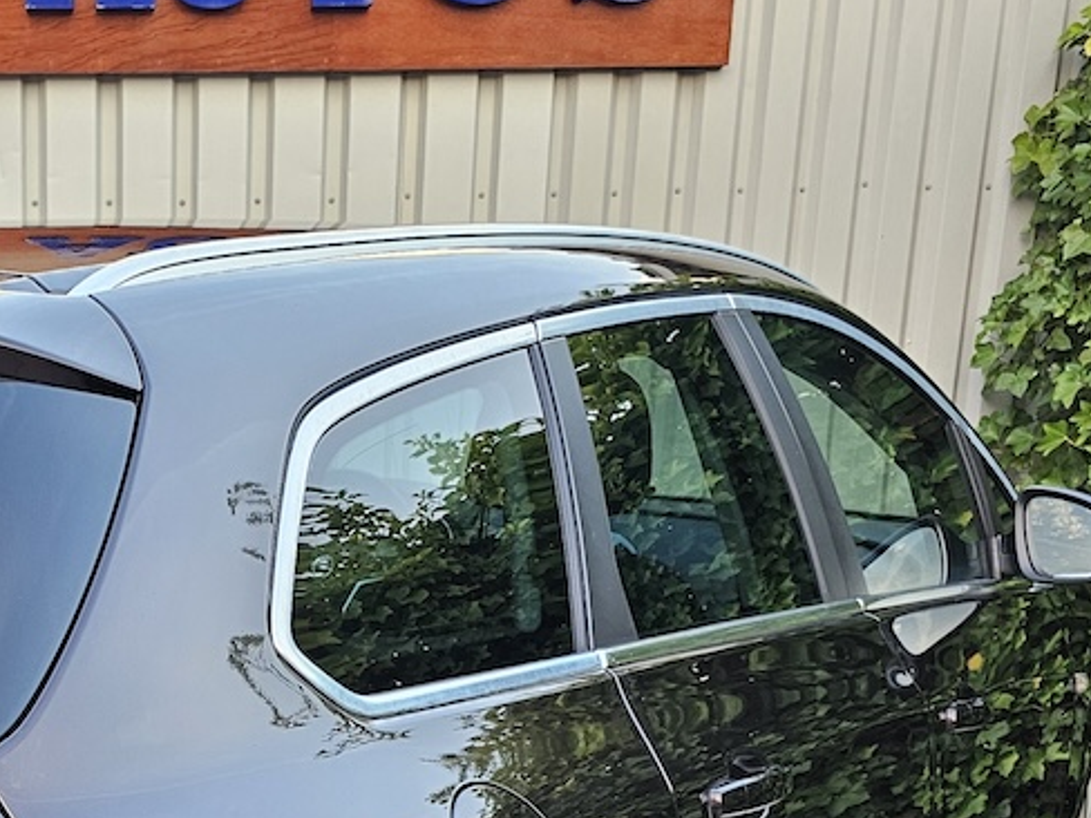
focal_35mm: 66
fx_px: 2080
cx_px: 58
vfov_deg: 21.0
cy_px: 941
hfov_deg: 28.0
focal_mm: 6.3
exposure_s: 1/180
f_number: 1.7
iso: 160
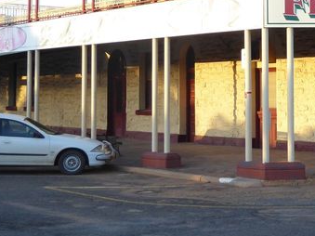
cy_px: 38
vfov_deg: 15.9
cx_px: 328
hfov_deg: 20.5
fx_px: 837
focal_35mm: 92
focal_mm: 6.7
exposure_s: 1/80
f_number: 3.7
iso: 80
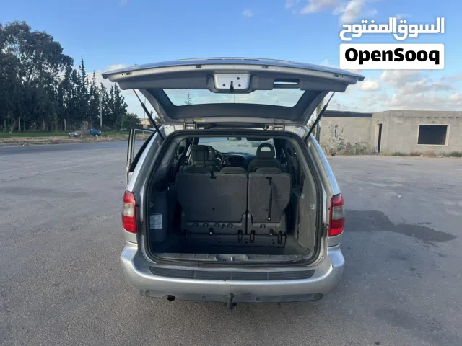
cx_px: 231
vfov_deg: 53.1
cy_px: 173
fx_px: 347
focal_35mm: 26
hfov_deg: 67.3
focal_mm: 5.7
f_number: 1.5
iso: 50
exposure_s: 1/1000
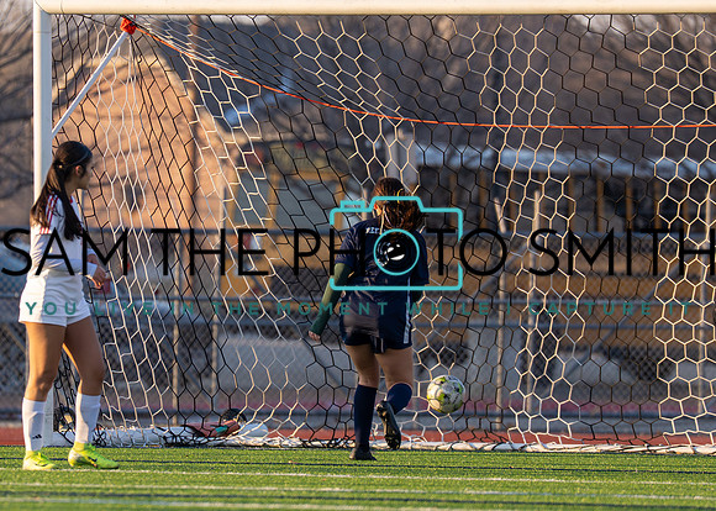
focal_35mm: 597
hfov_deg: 3.4
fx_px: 12128
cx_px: 370
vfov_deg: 2.4
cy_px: 276
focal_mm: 200
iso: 400
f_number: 2.8
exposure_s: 1/2000
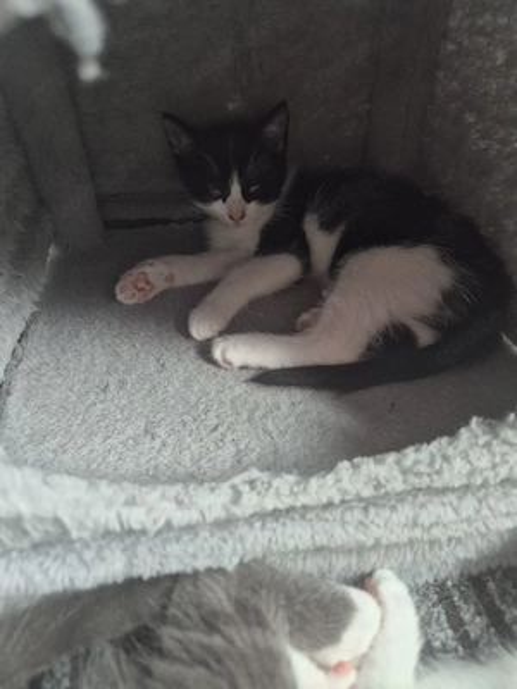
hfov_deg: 58.9
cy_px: 344
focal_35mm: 23
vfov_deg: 73.9
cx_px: 258
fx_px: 458
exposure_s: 1/100
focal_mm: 5.4
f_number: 1.8
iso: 250
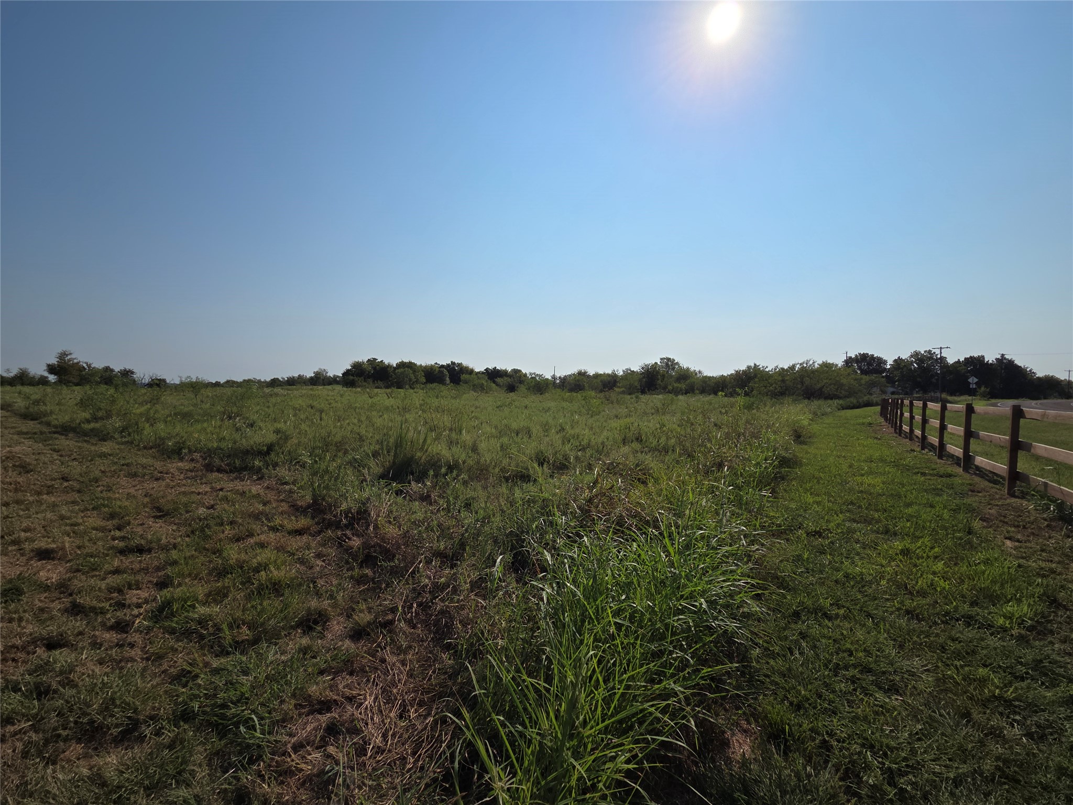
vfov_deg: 89.9
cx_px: 536
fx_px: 403
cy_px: 402
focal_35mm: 13
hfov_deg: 106.2
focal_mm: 2.2
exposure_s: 1/5130
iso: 50
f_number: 2.2
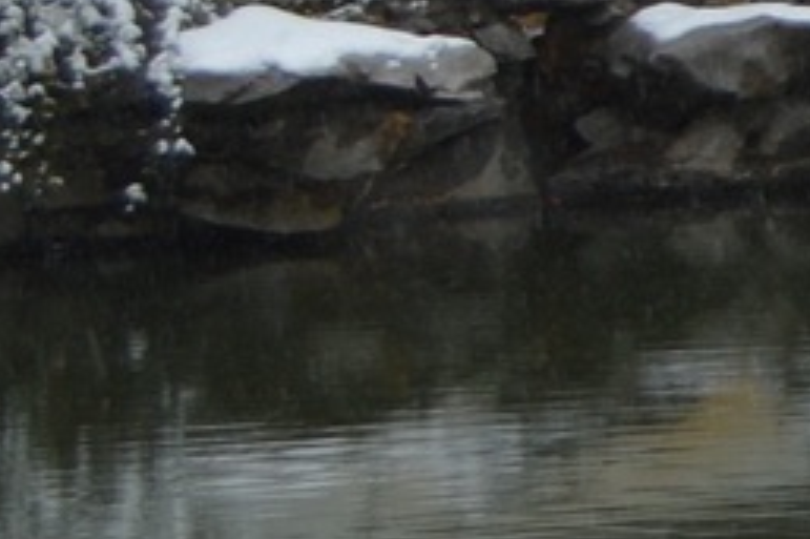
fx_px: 6296
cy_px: -684
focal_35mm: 280
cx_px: 2972
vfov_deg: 4.8
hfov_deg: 6.3
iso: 100
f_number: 5.6
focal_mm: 24
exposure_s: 1/125
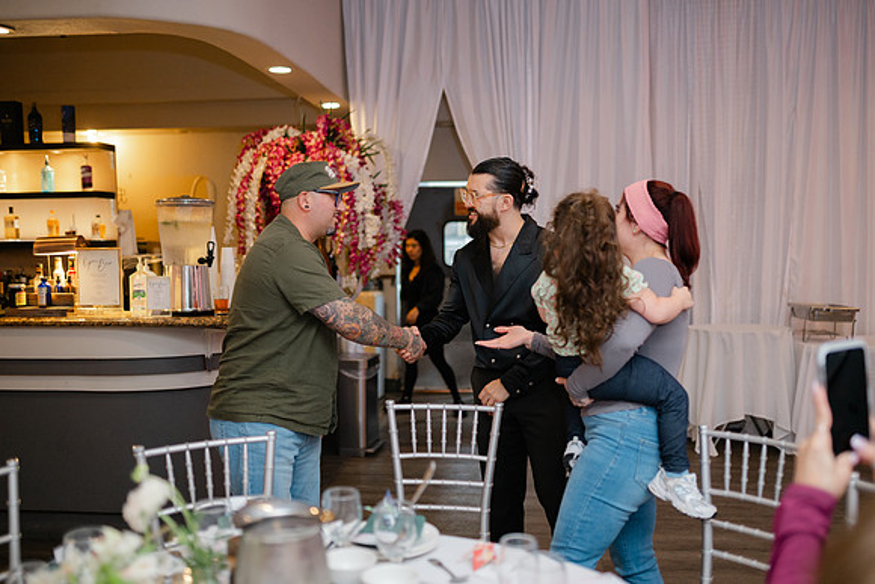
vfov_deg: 37.2
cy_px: 292
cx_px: 438
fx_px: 867
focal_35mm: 36
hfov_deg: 53.5
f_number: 1.4
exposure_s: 1/160
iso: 400
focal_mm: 35
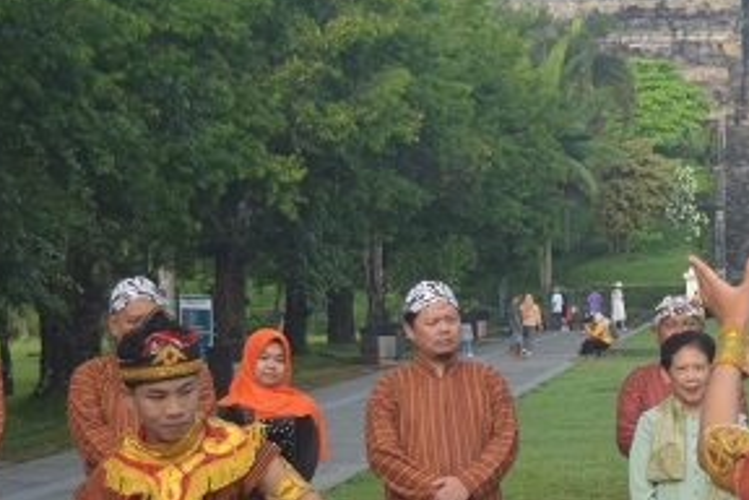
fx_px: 3682
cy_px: 411
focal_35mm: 177
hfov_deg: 11.5
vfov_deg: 7.7
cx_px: 700
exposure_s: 1/800
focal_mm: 34
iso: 800
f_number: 4.5
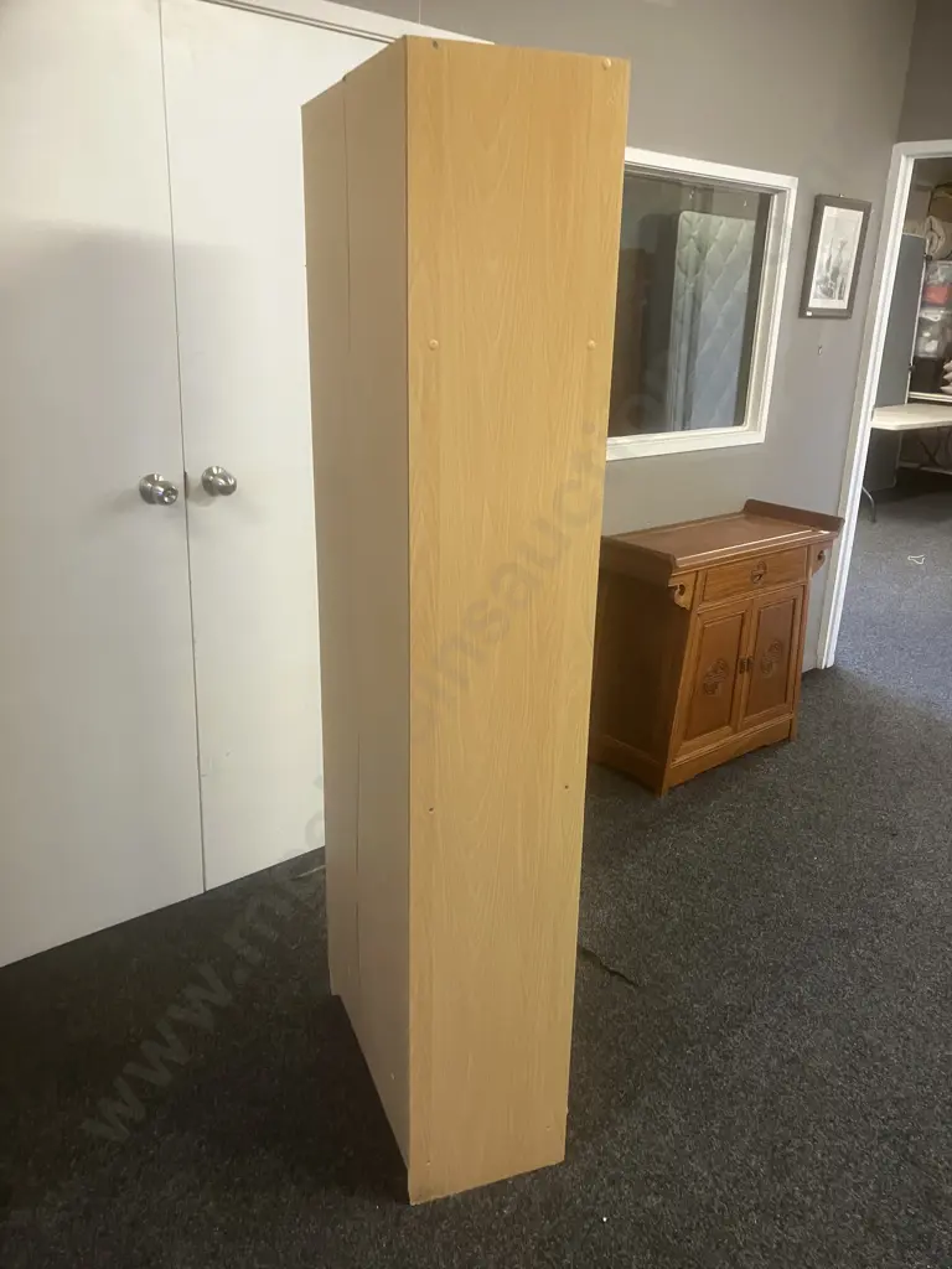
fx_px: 1027
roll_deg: -2.7
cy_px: 634
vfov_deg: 63.4
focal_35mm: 28
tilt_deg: -17.5
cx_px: 476
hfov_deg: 49.7
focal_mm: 3.99
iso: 200
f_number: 1.8
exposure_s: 1/50
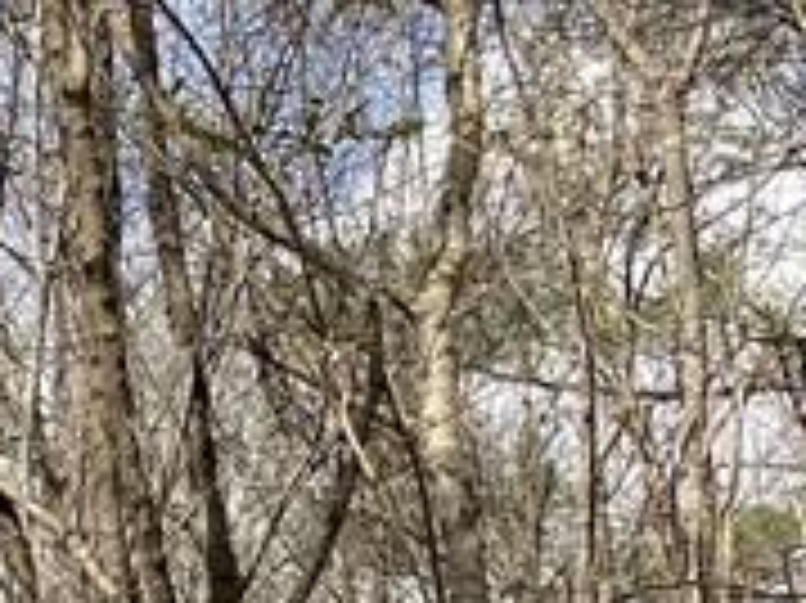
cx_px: -1063
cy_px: 1220
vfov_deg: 8.7
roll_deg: -2.1
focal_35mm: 160
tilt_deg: +6.6
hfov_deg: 10.7
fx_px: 3723
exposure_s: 1/991
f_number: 1.8
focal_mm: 3.99
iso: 20
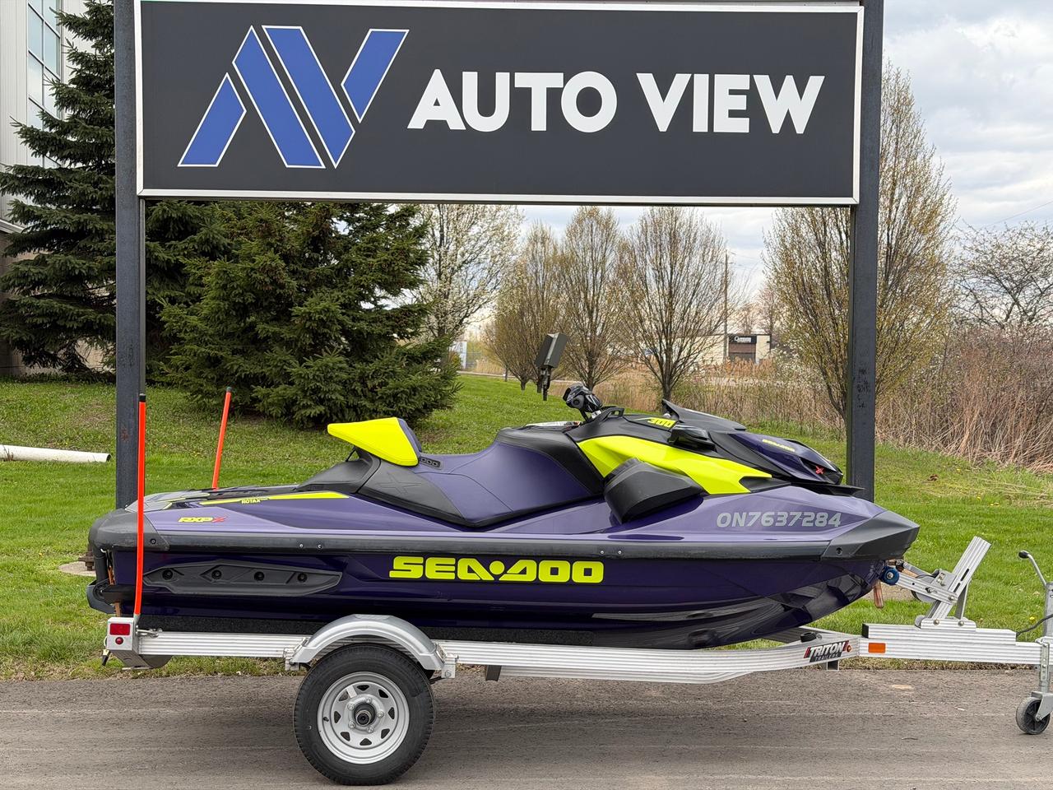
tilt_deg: -1.9
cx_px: 526
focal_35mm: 48
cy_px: 395
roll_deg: -0.5
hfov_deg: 39.7
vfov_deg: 30.3
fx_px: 1460
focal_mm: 6.76
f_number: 1.78
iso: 64
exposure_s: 1/828
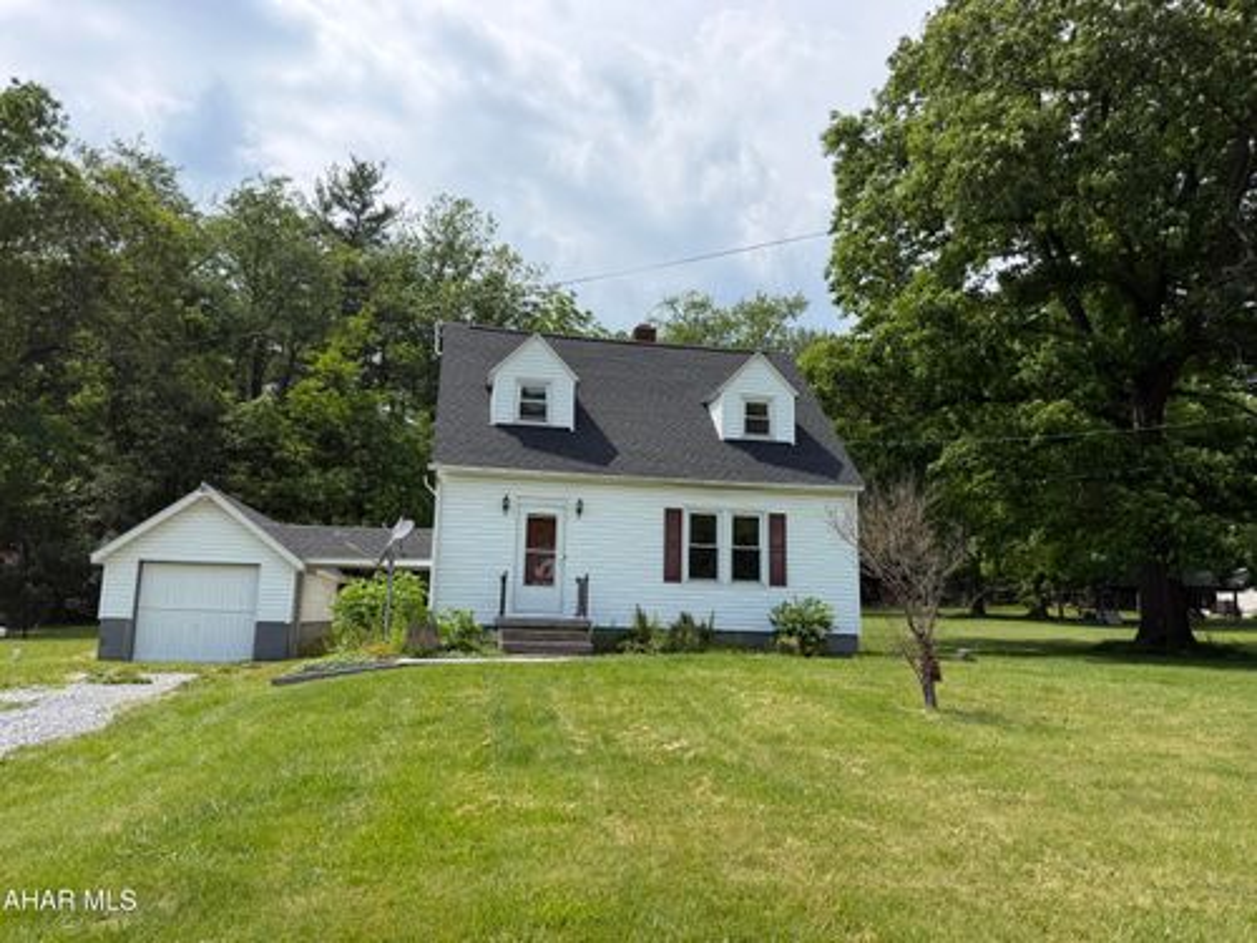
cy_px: 472
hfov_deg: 71.6
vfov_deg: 56.8
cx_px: 628
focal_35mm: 24
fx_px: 872
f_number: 1.78
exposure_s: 1/5319
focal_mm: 6.76
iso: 80
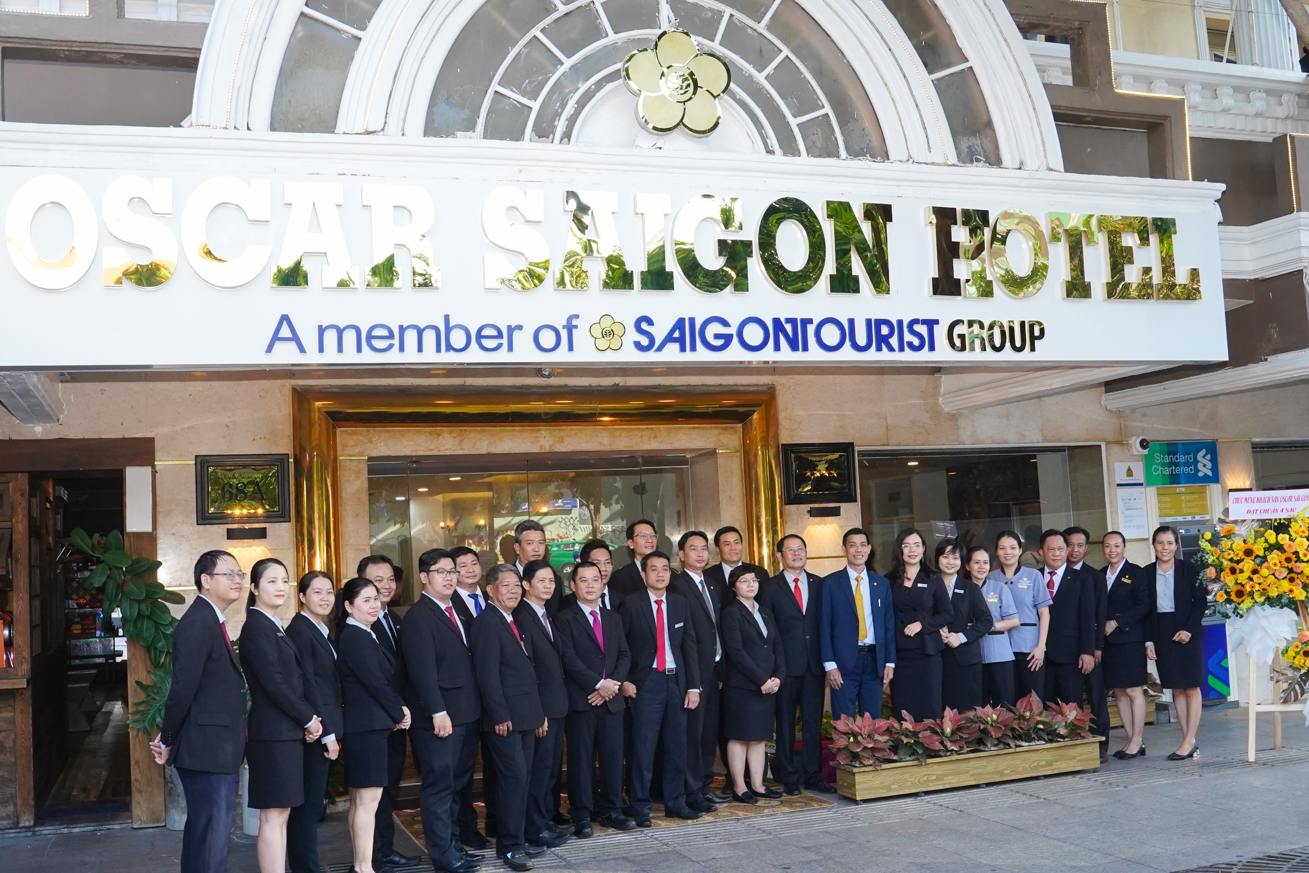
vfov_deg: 36.9
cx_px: 654
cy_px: 436
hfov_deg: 53.1
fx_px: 1309
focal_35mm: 36
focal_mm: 24
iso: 1600
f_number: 9
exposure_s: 1/160
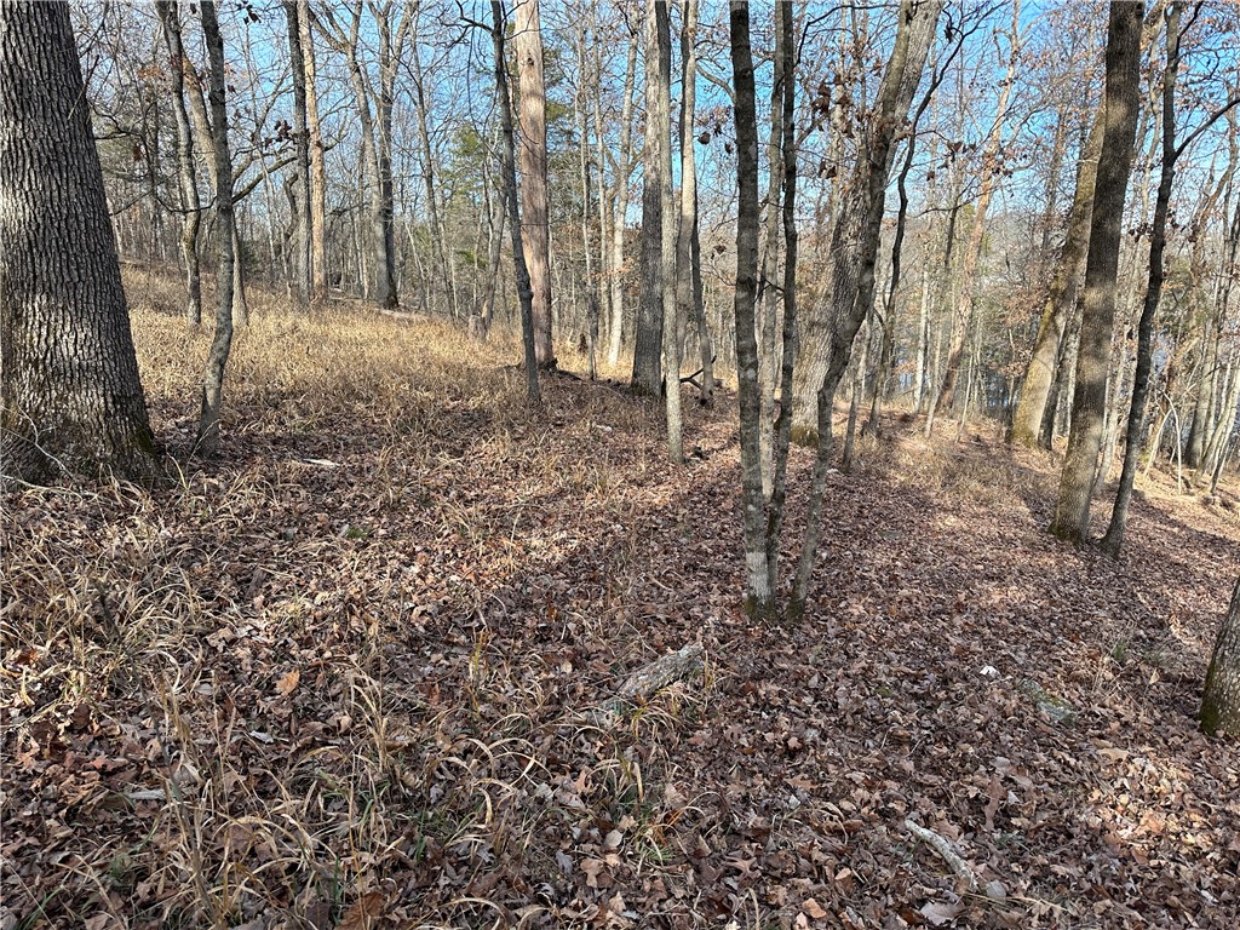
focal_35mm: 24
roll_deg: +2.6
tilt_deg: -13.2
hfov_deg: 71.6
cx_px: 620
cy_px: 465
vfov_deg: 56.8
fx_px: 860
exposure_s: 1/797
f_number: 1.78
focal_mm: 6.86
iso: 80
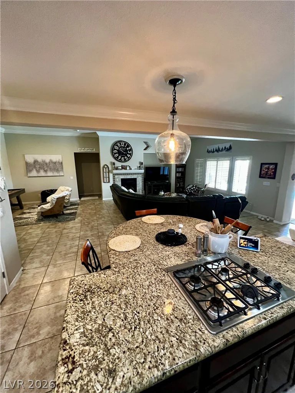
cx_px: 148
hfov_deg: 89.9
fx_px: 148
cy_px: 196
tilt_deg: -11.4
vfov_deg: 106.2
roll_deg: -0.3
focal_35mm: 13
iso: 640
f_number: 1.8
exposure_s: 1/60
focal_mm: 1.57
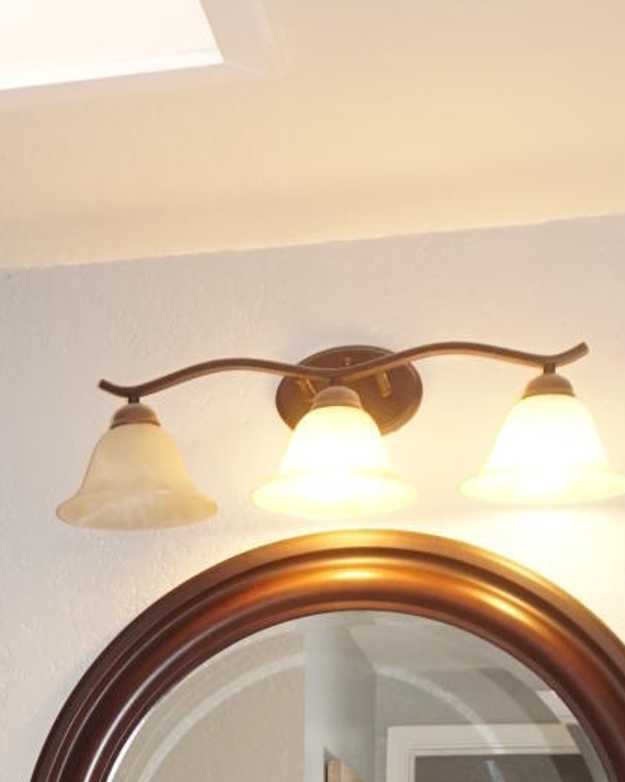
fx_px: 2013
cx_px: 58
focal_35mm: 87
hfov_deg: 17.4
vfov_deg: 19.4
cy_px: 1152
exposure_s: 1/160
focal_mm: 16
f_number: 4
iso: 640
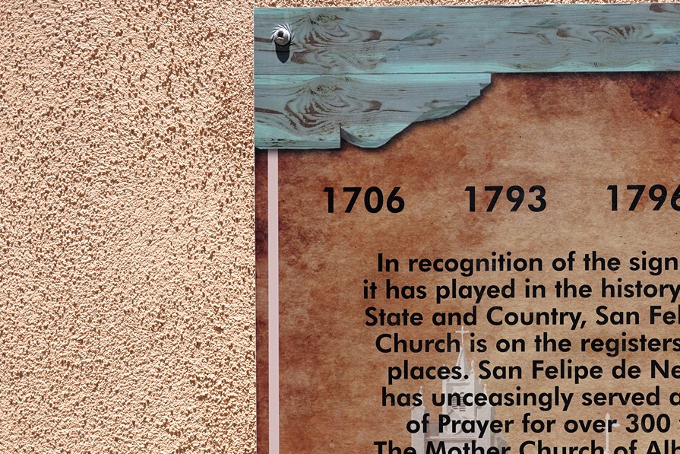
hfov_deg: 25.8
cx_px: 614
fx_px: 1436
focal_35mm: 76
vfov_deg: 17.5
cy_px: 462
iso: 100
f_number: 10
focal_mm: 34
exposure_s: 1/160
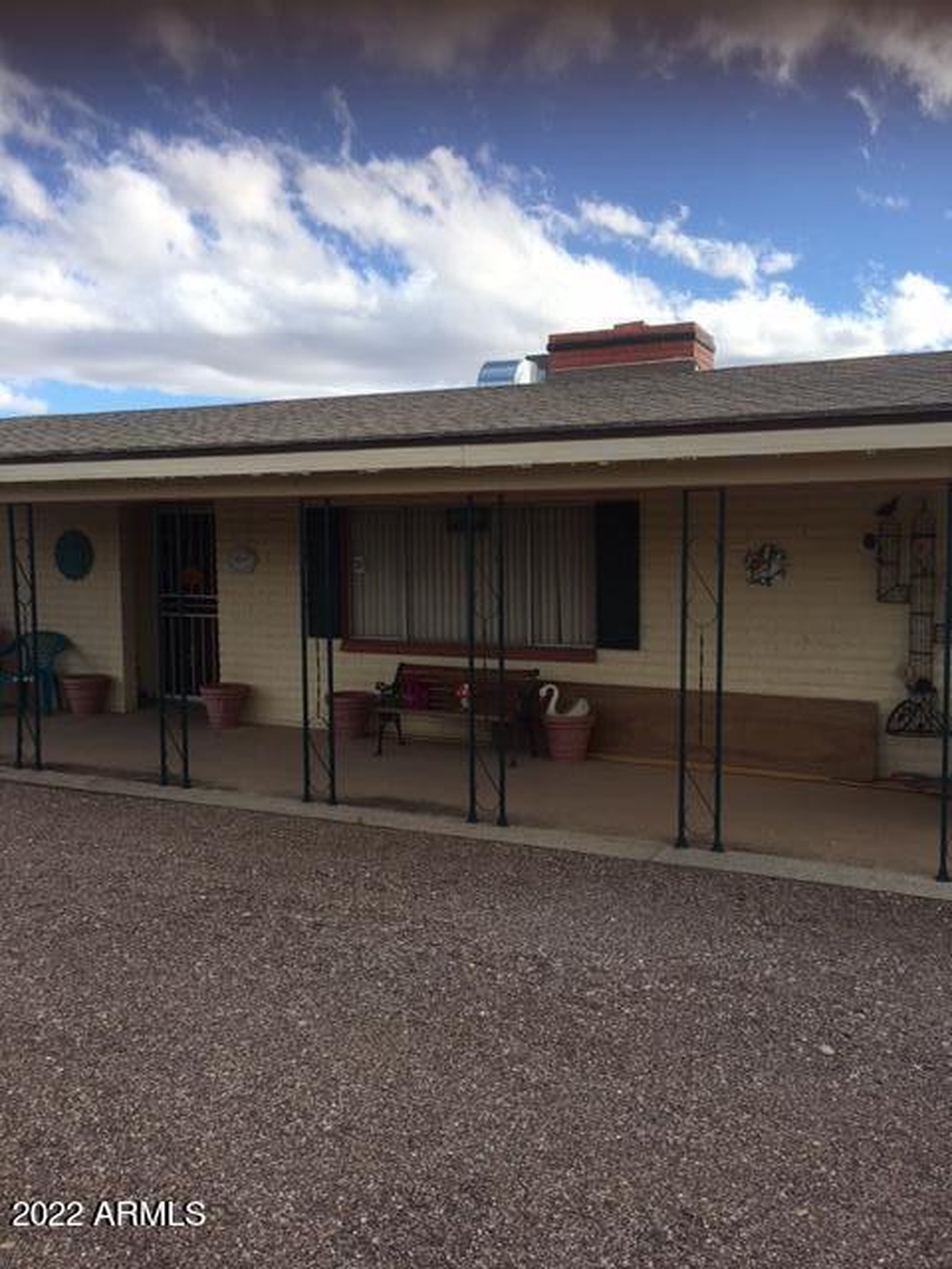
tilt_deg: -4.4
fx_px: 1063
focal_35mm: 29
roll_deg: +1.4
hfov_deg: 48.2
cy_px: 634
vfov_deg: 61.7
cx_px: 476
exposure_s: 1/836
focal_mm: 4.15
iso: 25
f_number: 2.2
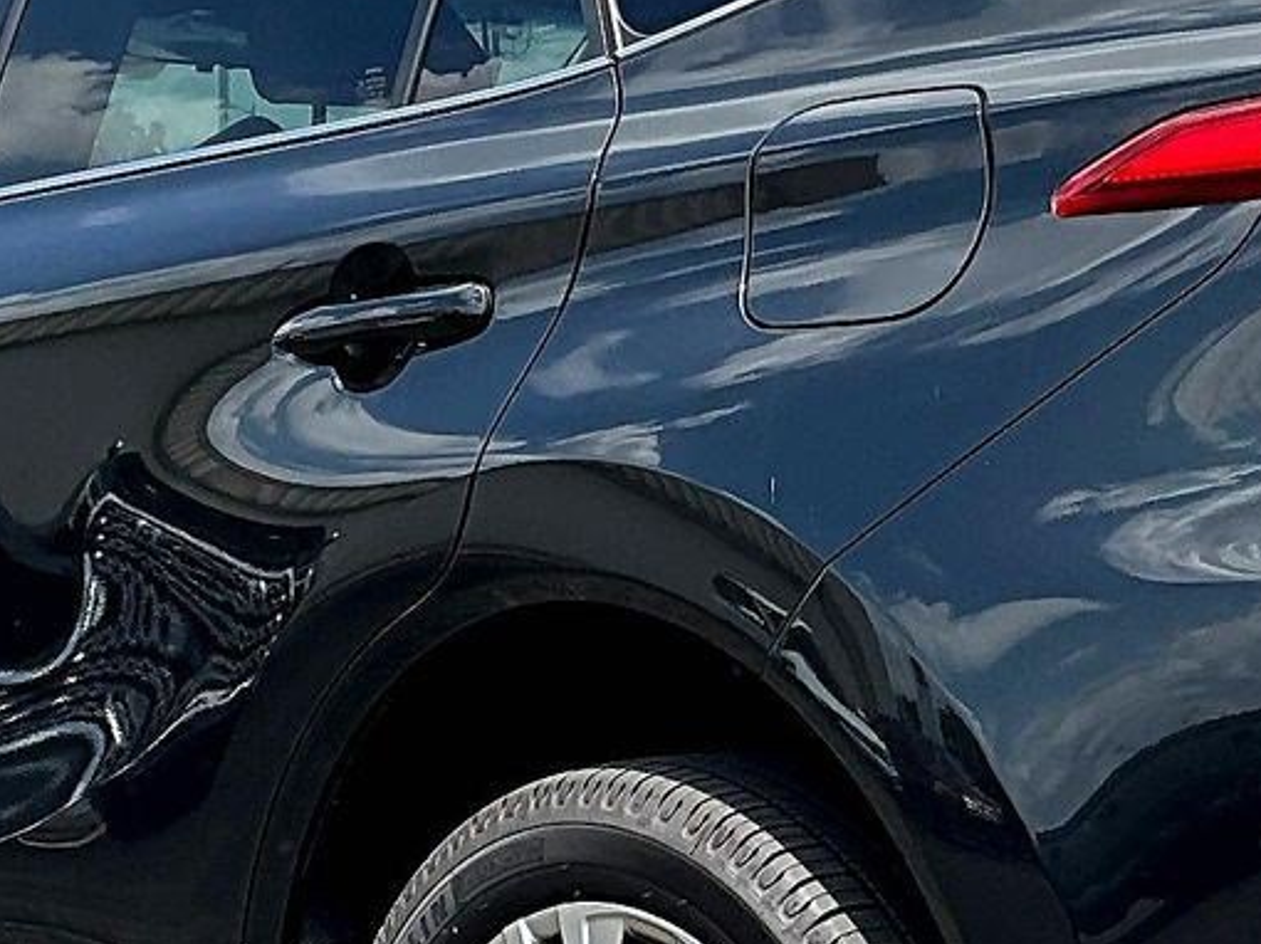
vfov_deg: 16.2
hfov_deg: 21.5
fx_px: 3313
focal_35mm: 91
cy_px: 662
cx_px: 823
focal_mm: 3
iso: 25
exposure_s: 1/1342
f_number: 1.8
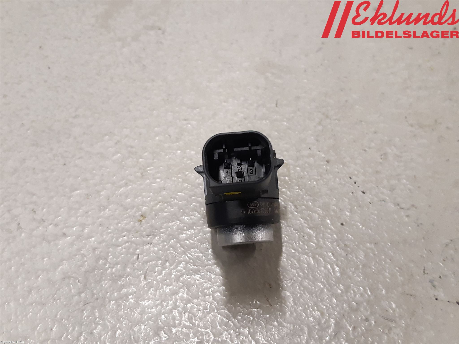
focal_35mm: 26
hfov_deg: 67.3
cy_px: 172
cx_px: 230
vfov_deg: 53.1
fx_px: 345
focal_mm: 3.93
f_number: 1.7
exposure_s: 1/50
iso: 160
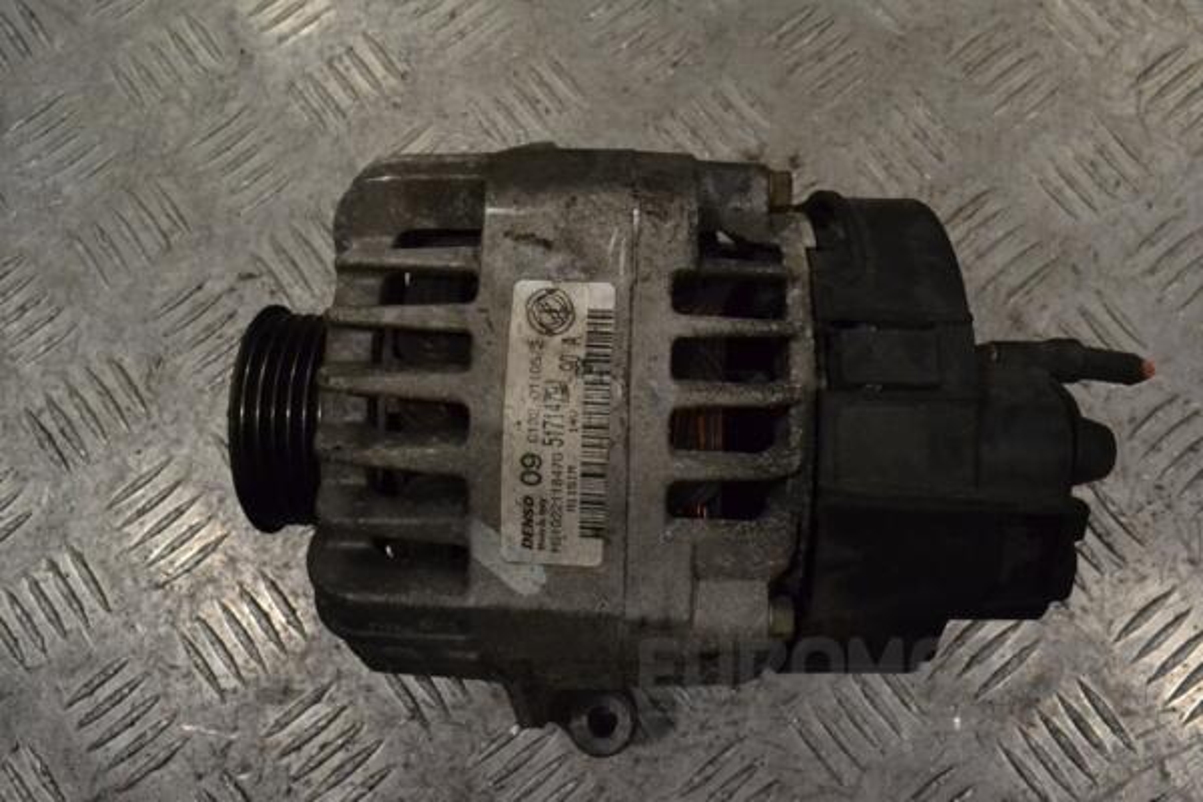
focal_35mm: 30
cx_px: 602
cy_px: 401
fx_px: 1002
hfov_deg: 61.9
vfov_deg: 43.6
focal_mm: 20
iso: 3200
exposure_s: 1/500
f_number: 11
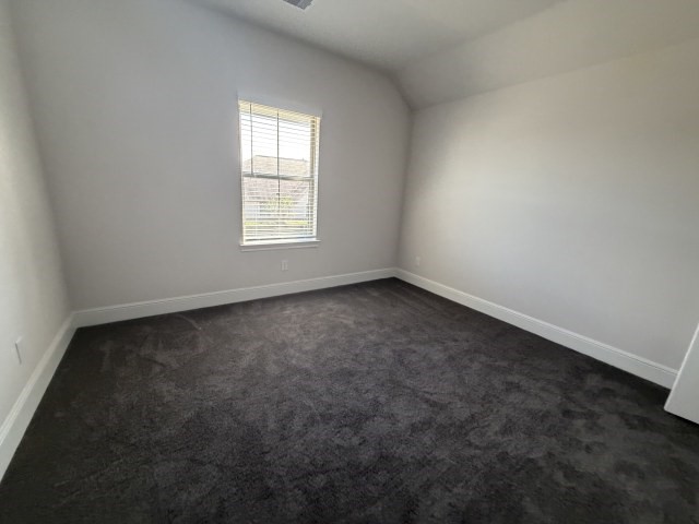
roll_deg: +0.9
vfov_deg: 85.7
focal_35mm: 14
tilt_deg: -16.0
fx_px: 283
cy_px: 262
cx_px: 350
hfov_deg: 102.1
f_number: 2.2
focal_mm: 2.22
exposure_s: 1/108
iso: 320
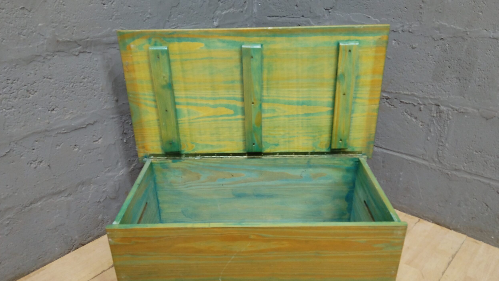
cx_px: 250
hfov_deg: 66.1
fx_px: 384
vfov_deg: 40.1
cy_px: 163
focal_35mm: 29
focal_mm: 4.25
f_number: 1.8
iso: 652
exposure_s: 1/20
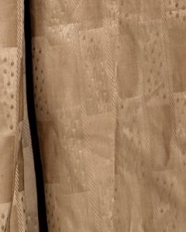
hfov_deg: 7.7
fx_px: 1376
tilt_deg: +4.0
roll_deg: +0.6
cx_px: 120
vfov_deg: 8.6
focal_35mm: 200
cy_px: -358
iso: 64
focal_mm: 6.76
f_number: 1.78
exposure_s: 1/100
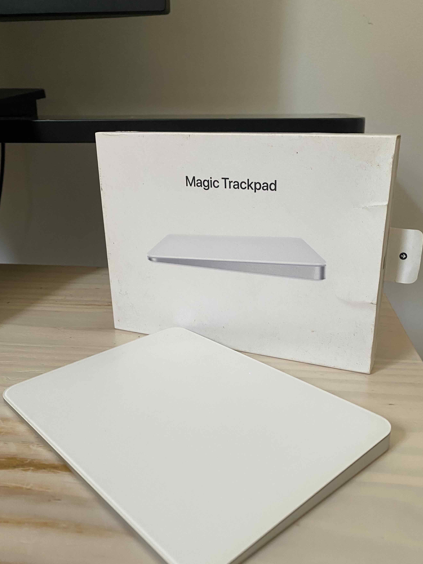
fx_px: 489
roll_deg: +0.5
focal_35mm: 30
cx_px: 225
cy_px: 322
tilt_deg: -21.5
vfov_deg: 59.7
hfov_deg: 46.8
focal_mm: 4.25
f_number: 1.8
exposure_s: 1/60
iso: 125
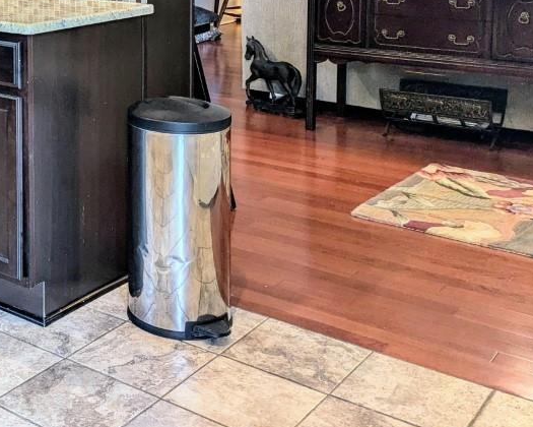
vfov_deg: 25.2
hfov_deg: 30.1
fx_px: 899
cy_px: -13
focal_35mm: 57
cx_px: -33
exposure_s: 1/40
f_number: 1.85
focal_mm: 6.81
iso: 73
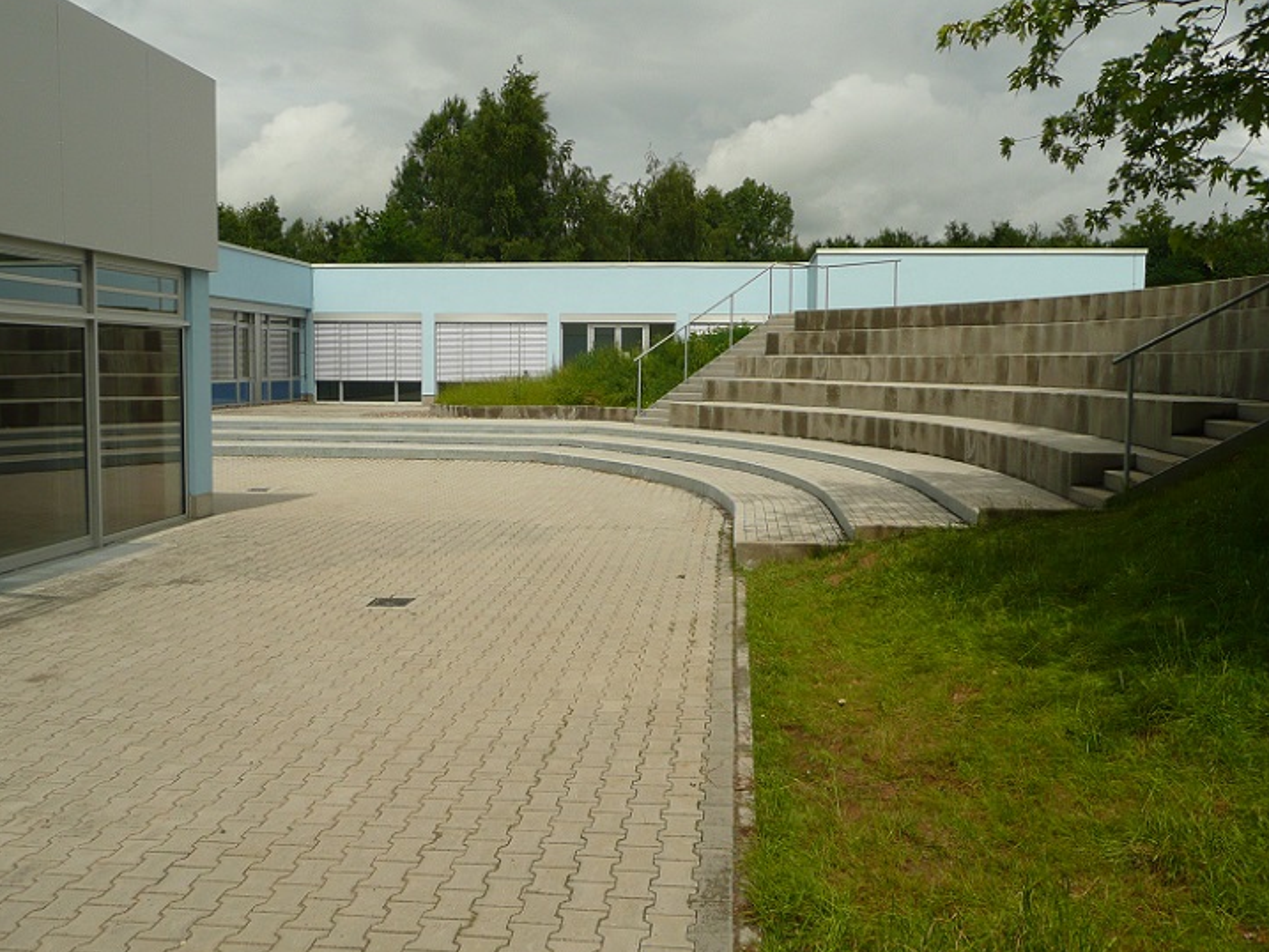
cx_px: 605
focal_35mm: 30
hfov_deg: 59.9
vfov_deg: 46.8
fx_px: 1100
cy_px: 462
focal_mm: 4.6
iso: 100
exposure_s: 1/400
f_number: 8
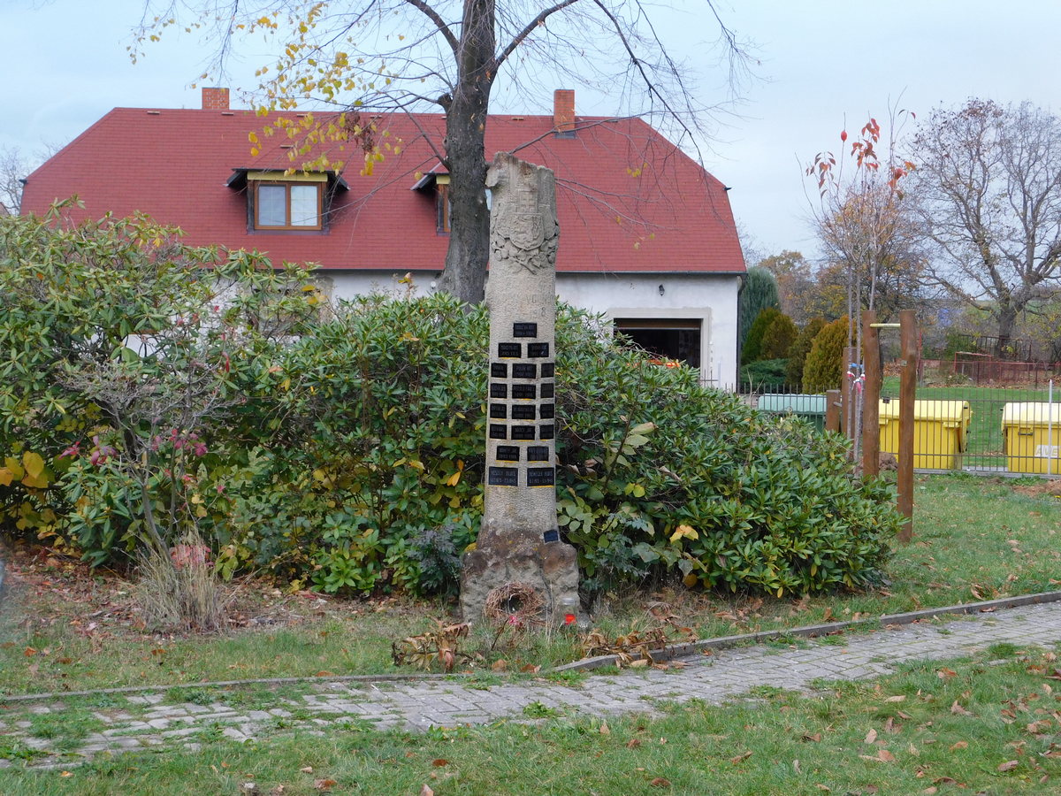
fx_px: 1808
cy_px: 398
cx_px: 530
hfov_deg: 32.7
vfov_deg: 24.8
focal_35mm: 59
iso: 200
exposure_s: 1/30
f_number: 4
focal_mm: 10.4
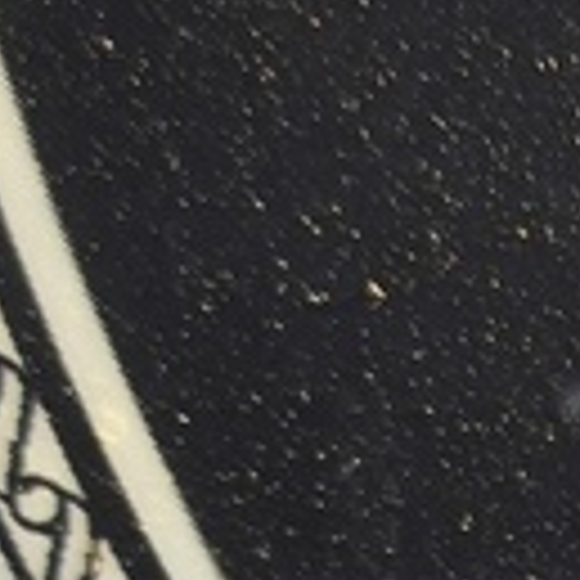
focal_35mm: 273
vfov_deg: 6.3
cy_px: 832
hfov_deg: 6.3
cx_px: 1117
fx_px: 5175
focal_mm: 4.71
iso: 50
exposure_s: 1/197
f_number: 1.7
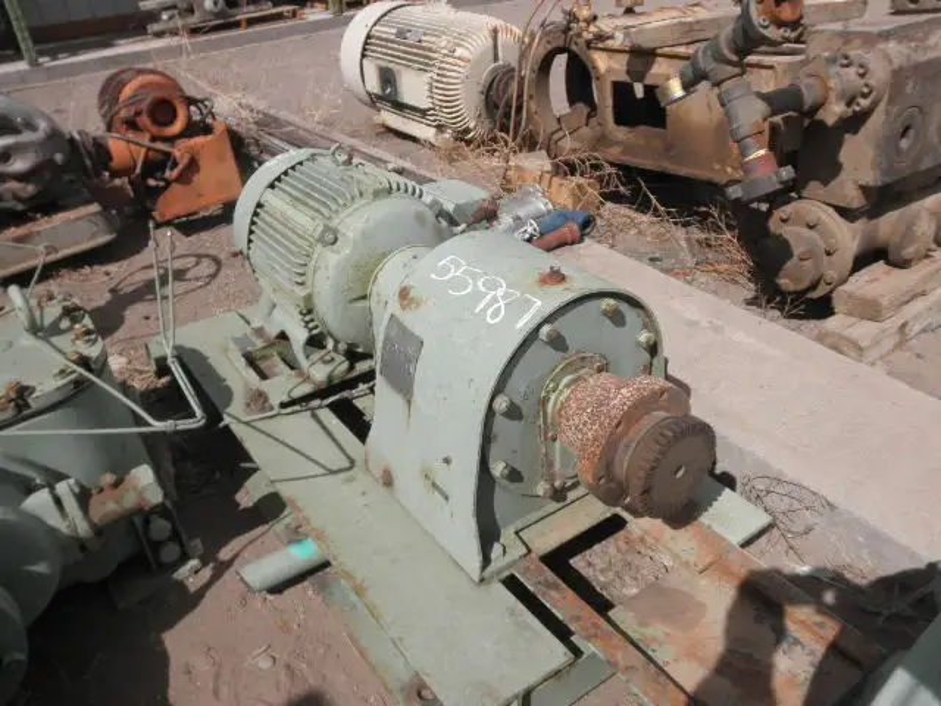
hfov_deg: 63.4
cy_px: 353
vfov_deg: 49.7
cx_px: 470
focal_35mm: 28
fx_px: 761
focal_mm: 5
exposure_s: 1/200
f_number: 8.5
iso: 64
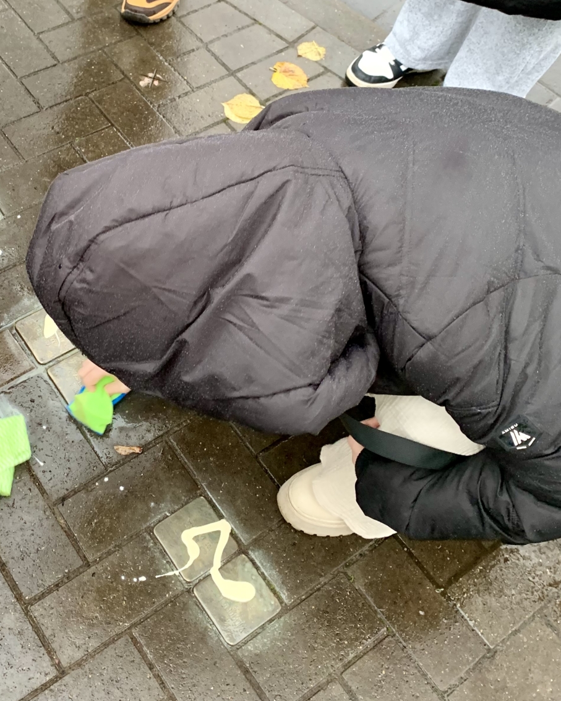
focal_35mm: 43
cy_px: 264
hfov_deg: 34.4
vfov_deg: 42.6
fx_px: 892
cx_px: 158
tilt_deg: -53.8
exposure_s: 1/60
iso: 250
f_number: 1.8
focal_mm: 4.25
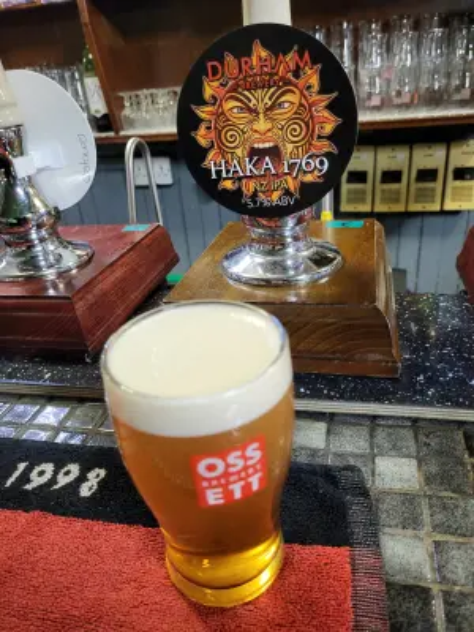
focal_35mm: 26
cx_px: 237
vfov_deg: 67.3
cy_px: 316
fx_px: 475
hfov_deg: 53.1
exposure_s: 1/50
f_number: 1.8
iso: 640
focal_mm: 5.4
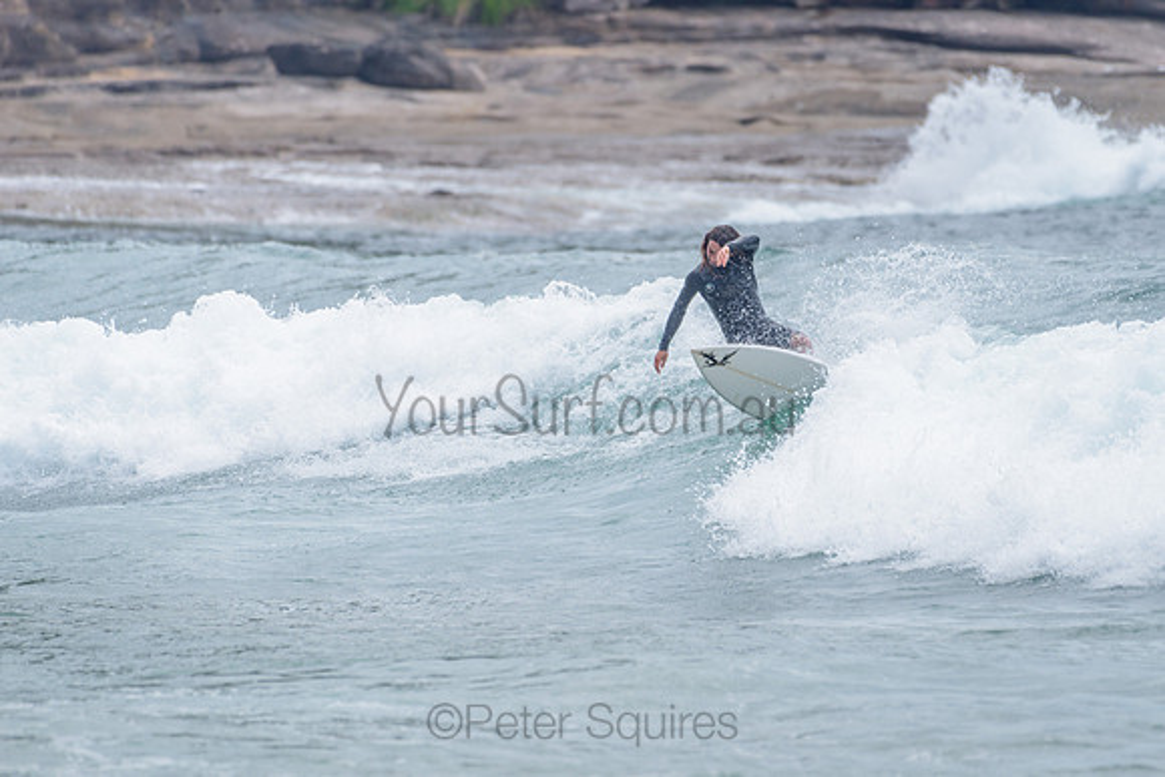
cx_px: 691
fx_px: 19844
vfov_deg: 2.2
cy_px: 370
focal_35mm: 613
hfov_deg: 3.4
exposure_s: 1/2000
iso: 280
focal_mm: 500
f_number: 5.6
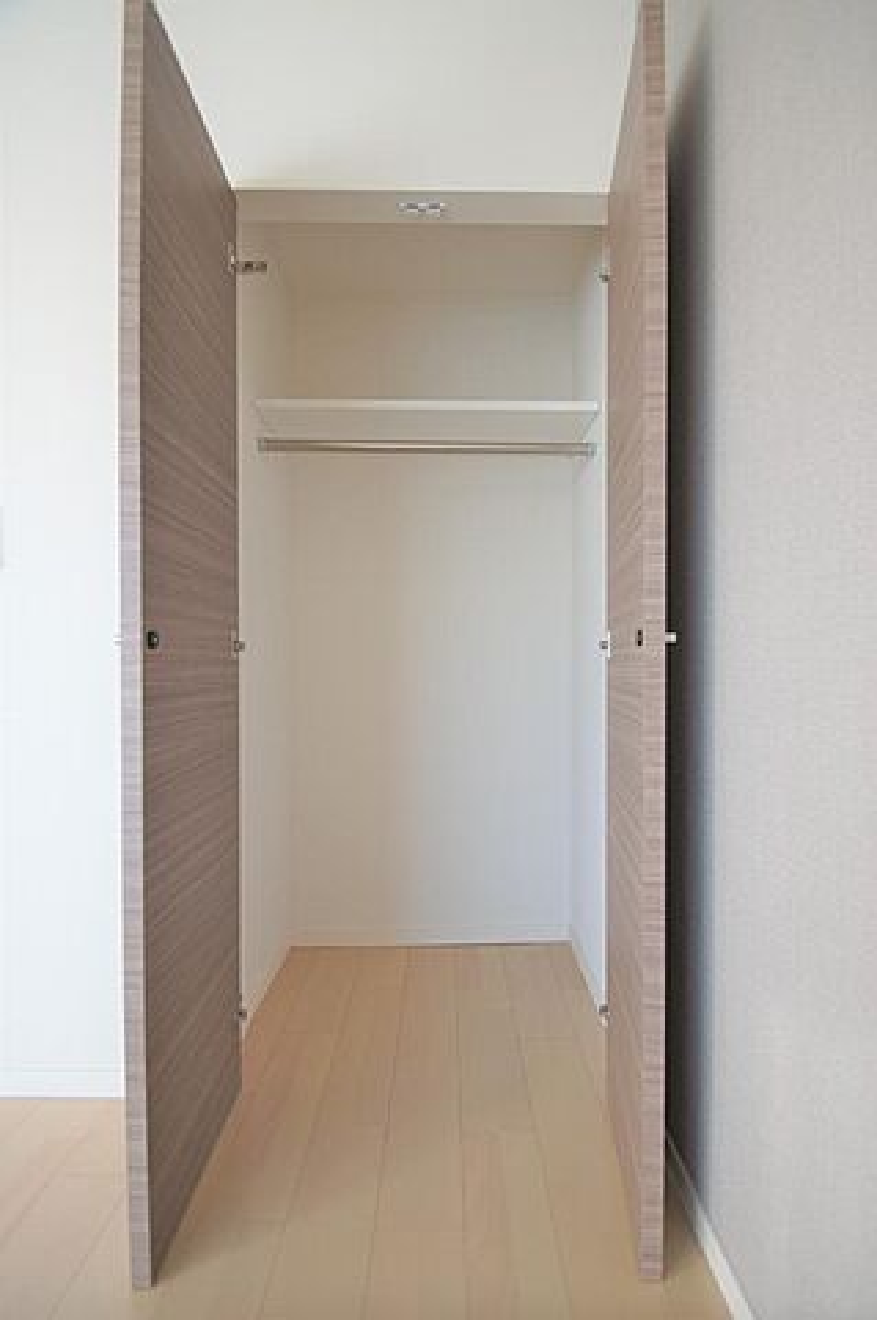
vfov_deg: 100.4
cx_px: 438
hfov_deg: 77.2
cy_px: 660
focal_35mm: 15
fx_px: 549
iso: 100
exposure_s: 1/50
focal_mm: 10
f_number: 4.5
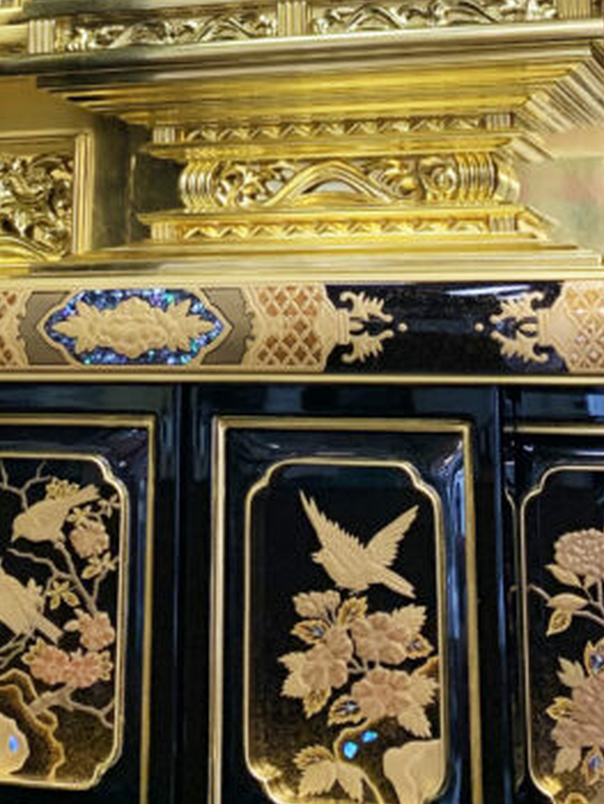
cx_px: 165
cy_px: -87
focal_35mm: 76
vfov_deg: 23.9
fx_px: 1766
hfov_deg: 19.3
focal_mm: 4.25
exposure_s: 1/60
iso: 200
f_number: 1.8
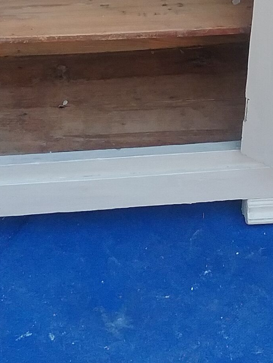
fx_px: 925
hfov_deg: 16.7
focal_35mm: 88
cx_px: 205
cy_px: 50
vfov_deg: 21.8
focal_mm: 3.3
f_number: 2.2
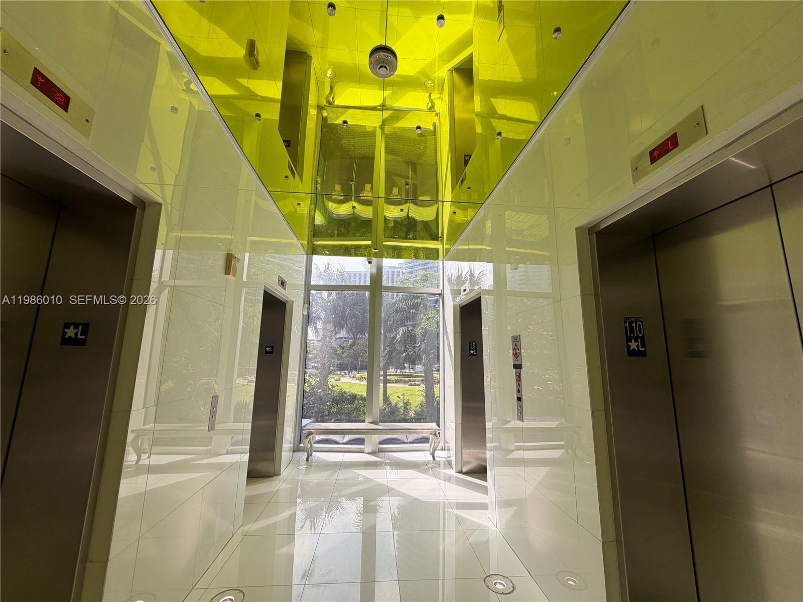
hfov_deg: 102.1
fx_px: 325
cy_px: 301
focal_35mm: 14
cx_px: 402
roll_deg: -0.5
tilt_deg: +9.5
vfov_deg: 85.7
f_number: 2.2
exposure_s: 1/138
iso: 40
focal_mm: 2.22
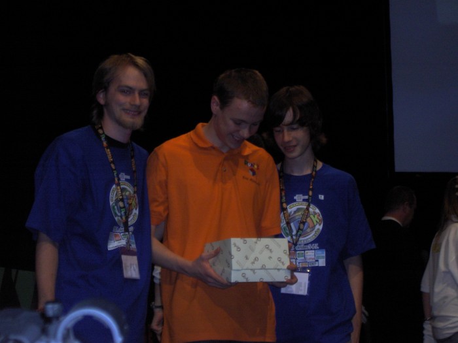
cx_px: 229
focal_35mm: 105
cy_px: 172
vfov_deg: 14.1
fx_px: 1389
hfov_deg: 18.7
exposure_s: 1/125
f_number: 4.8
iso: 100
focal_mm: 17.39
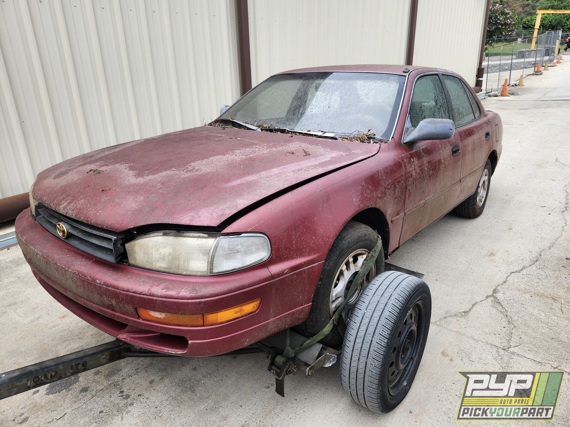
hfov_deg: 73.9
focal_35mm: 23
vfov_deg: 58.9
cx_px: 285
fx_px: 379
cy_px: 214
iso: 25
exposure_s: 1/544
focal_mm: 5.54
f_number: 1.8
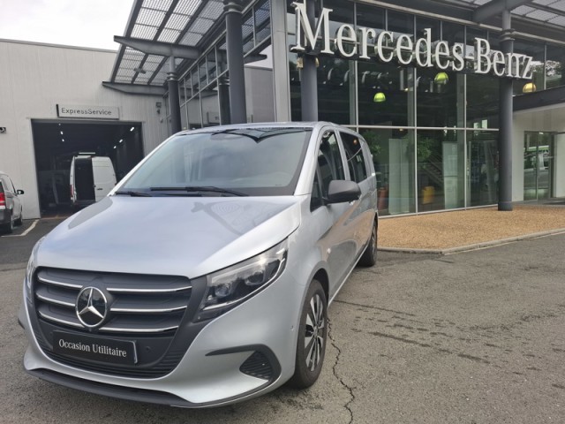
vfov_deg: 58.9
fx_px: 375
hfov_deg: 73.9
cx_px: 282
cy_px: 212
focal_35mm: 23
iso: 50
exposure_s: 1/767
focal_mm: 5.54
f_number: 1.8
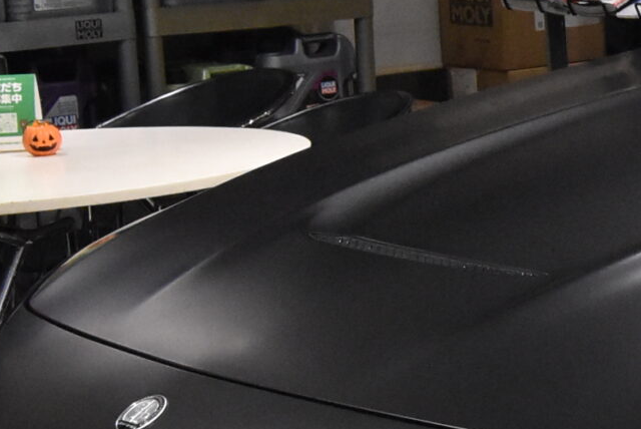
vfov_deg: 9.9
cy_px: 476
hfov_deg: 13.5
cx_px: 1107
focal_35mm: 138
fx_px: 2459
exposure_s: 1/40
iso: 4000
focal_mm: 23
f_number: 8
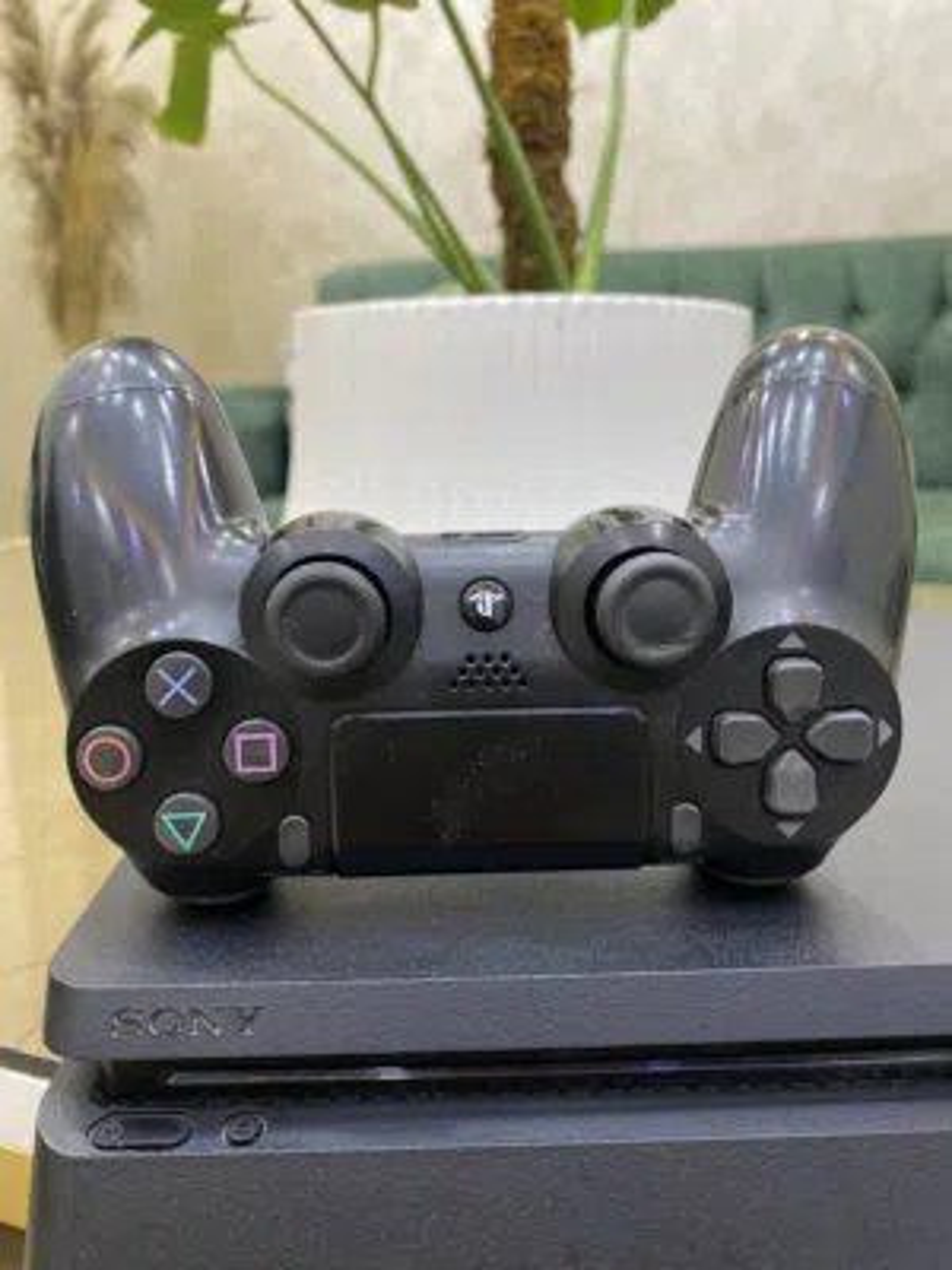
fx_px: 953
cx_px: 476
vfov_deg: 67.3
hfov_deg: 53.1
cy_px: 635
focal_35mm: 26
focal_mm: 4.25
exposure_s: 1/50
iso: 200
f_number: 1.8
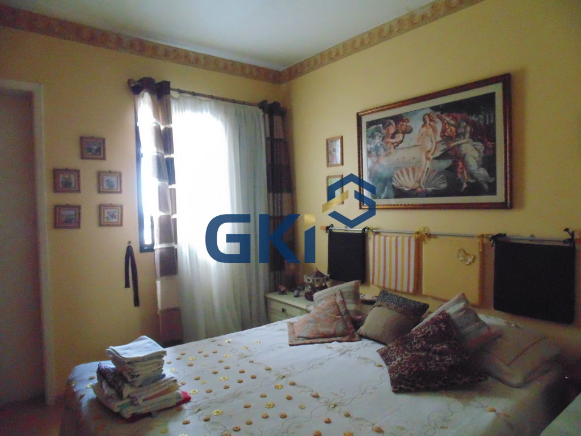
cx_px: 290
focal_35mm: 22
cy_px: 218
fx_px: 369
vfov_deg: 61.1
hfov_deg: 76.4
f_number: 3.1
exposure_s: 1/40
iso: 800
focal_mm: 4
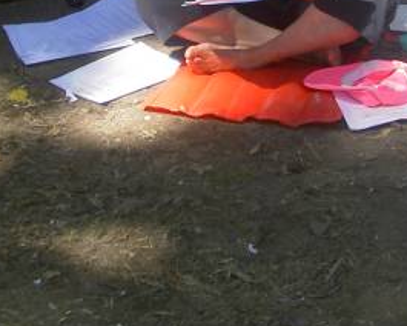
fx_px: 1385
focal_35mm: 115
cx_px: 255
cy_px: -29
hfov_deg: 16.7
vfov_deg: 13.2
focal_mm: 8
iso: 100
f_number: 4.7
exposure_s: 1/125
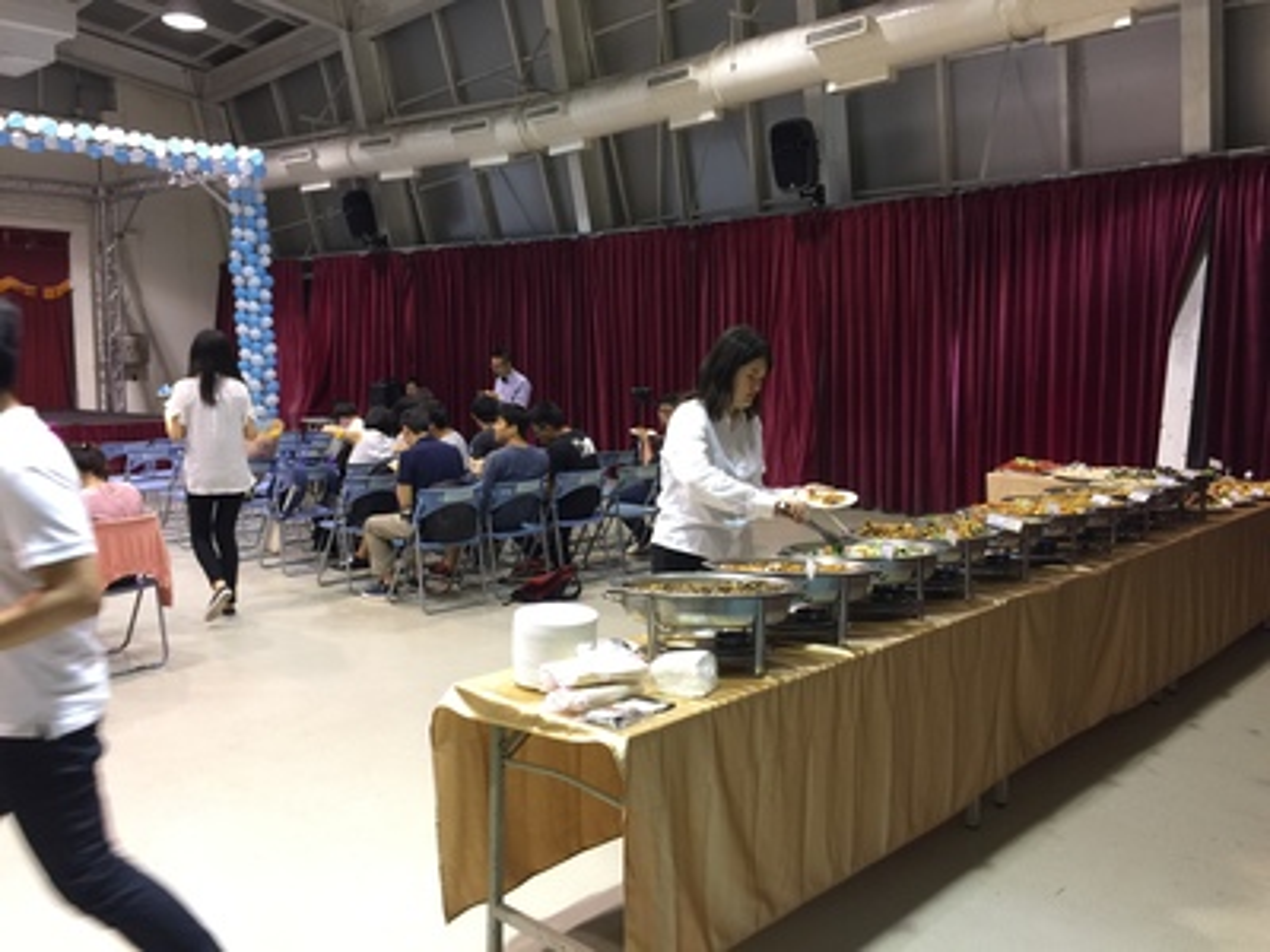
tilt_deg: -6.9
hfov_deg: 61.7
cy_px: 476
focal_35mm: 29
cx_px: 635
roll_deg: -0.6
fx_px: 1064
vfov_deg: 48.2
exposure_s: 1/15
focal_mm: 4.15
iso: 64
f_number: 2.2
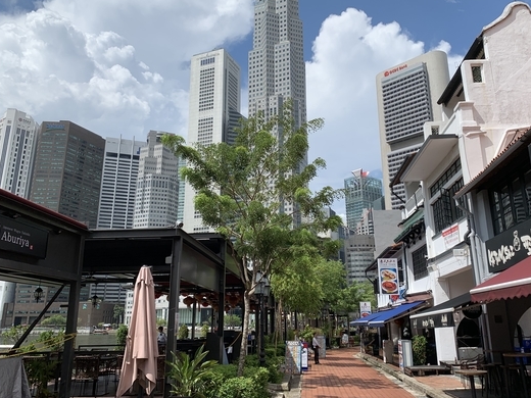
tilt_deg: +17.8
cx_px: 283
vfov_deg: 46.8
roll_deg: +0.5
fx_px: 460
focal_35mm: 30
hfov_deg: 59.9
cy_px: 186
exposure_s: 1/4098
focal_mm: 4.25
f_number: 1.8
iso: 25
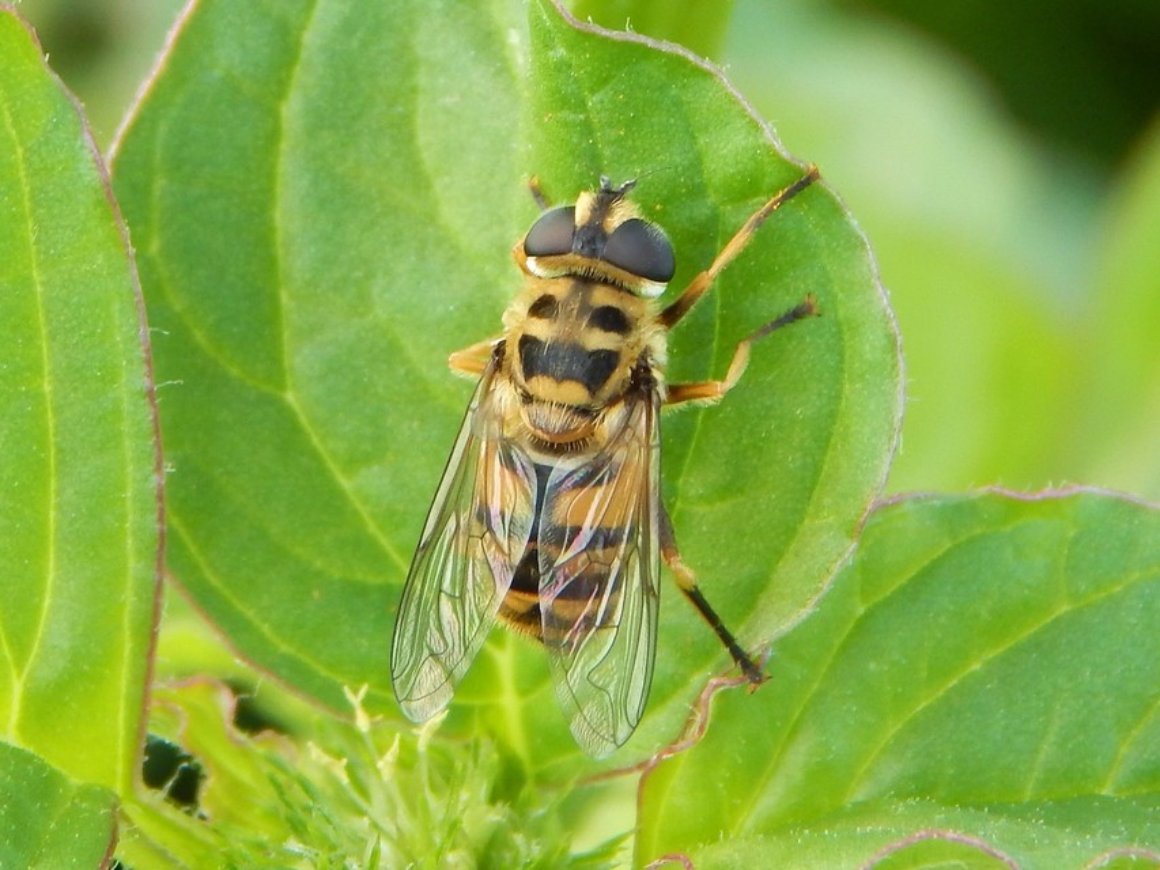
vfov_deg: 11.3
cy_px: 435
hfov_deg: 15.1
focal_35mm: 131
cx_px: 580
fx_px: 4390
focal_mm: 23.4
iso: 140
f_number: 4.8
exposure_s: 1/30
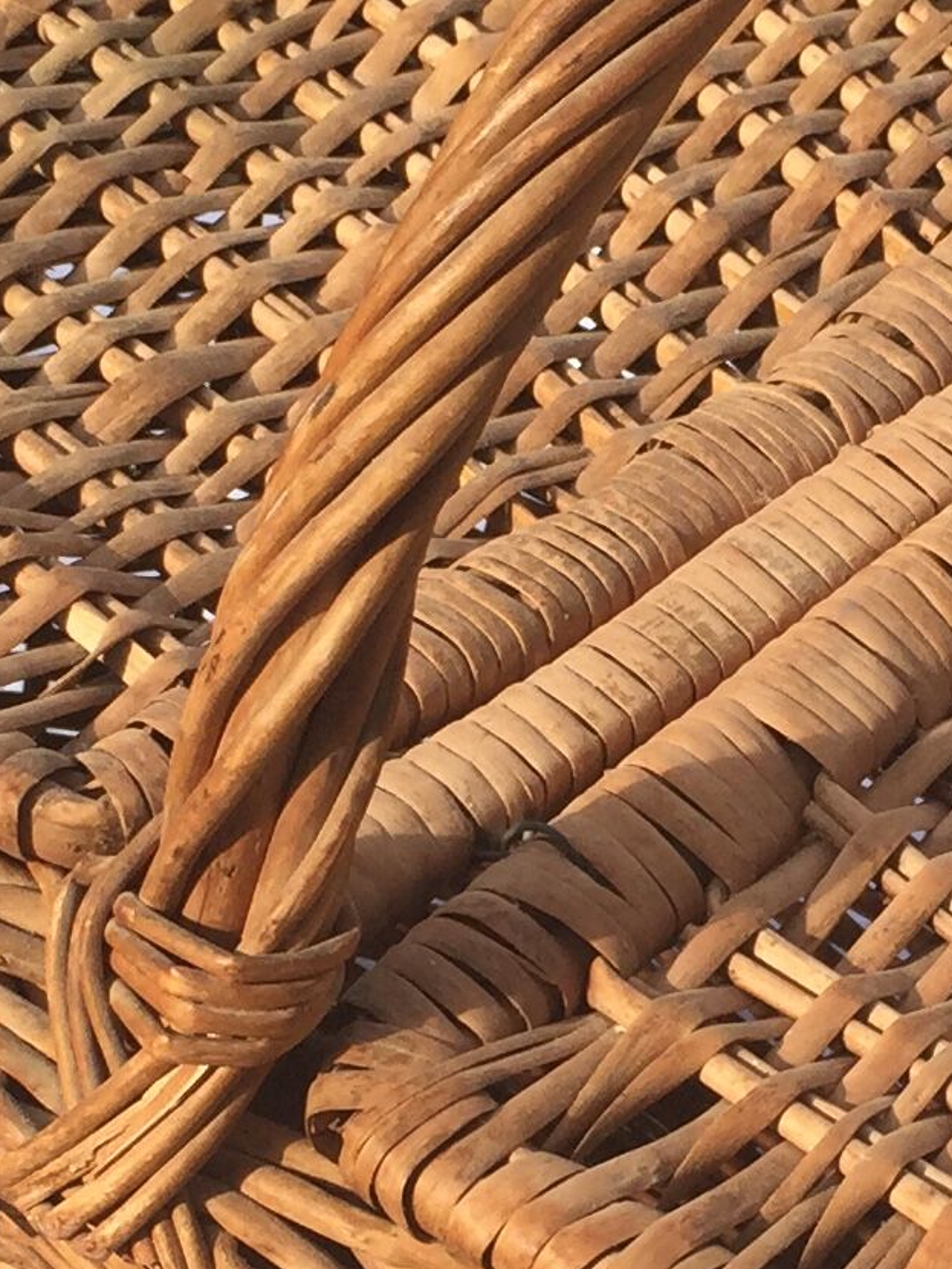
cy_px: 1003
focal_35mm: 114
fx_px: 4178
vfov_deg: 17.1
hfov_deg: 13.0
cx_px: 704
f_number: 2.2
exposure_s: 1/1068
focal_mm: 4.15
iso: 32
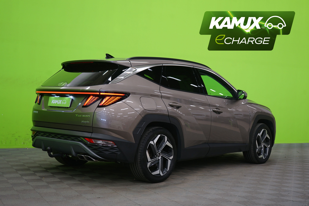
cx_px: 154
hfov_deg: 41.1
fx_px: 412
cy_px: 103
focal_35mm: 48
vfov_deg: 28.1
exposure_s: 1/8
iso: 400
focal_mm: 48
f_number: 5
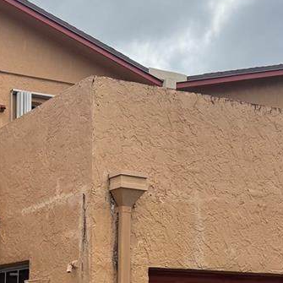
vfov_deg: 21.8
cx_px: -44
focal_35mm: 76
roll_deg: +0.2
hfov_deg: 21.4
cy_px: 291
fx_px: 703
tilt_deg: +4.4
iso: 80
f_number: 1.78
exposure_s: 1/2801
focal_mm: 6.76
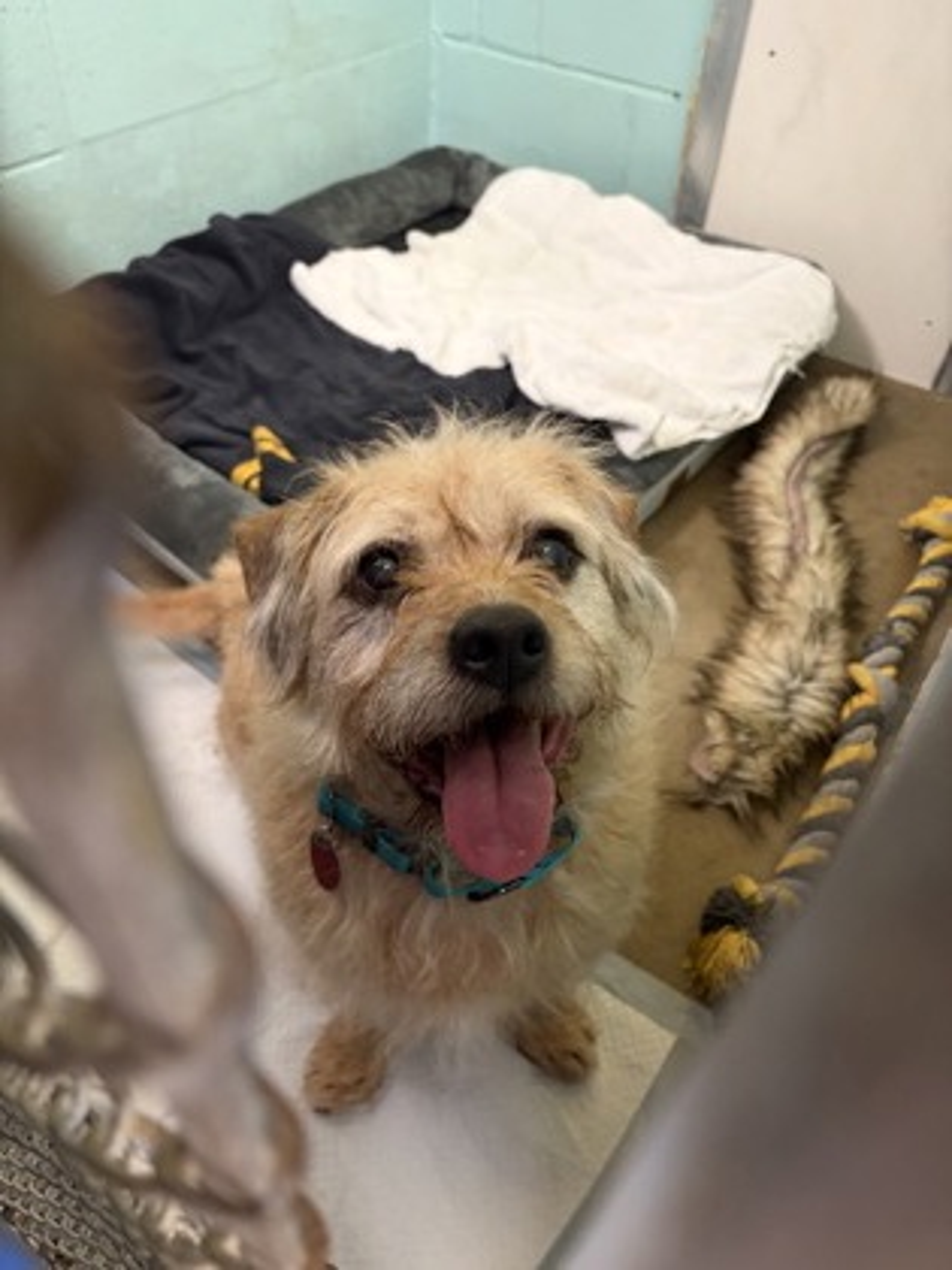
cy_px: 635
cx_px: 476
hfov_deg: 53.1
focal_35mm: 26
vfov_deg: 67.3
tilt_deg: -43.9
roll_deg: -4.6
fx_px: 953
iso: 400
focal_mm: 5.96
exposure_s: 1/41
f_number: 1.6
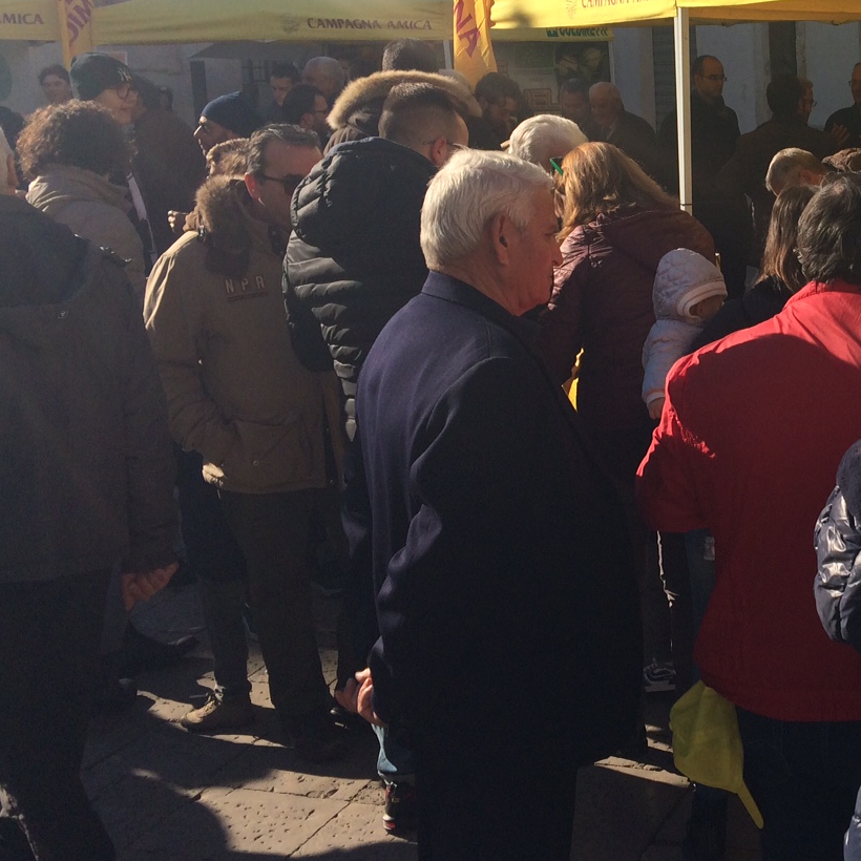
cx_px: 828
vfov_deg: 33.1
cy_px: 295
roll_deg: +1.3
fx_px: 1435
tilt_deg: -11.4
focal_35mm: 51
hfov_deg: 31.3
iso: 32
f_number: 2.2
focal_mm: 4.15
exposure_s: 1/2415
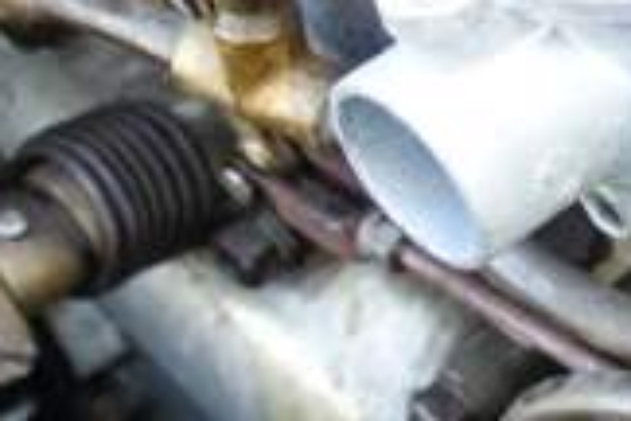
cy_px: -8
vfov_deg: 8.0
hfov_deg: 9.9
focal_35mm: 171
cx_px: 1710
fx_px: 2997
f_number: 2.8
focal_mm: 8.85
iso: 125
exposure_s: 1/60
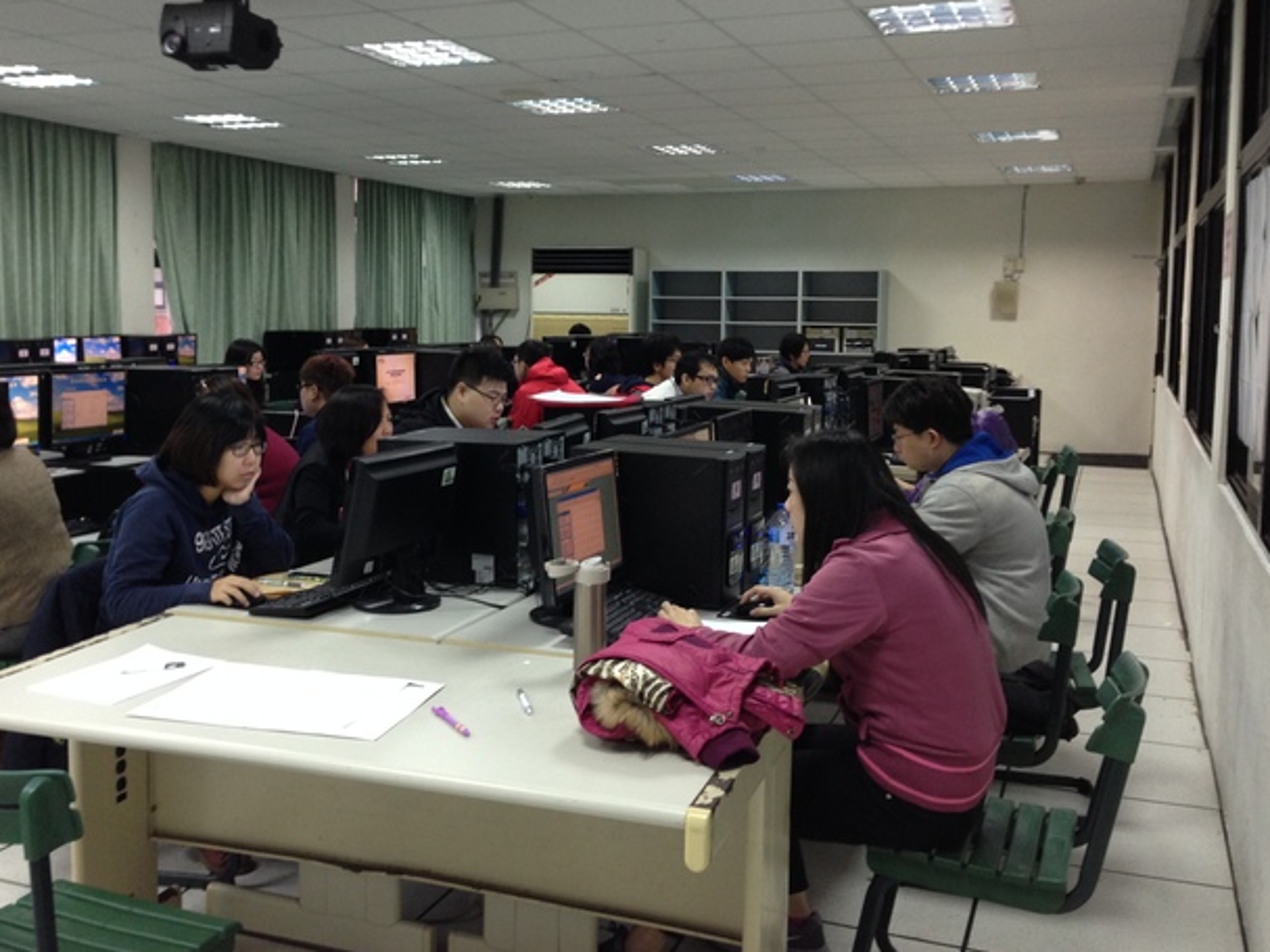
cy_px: 408
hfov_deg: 48.9
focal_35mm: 38
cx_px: 560
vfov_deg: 37.6
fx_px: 1394
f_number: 2.4
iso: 125
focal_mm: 4.12
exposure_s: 1/20
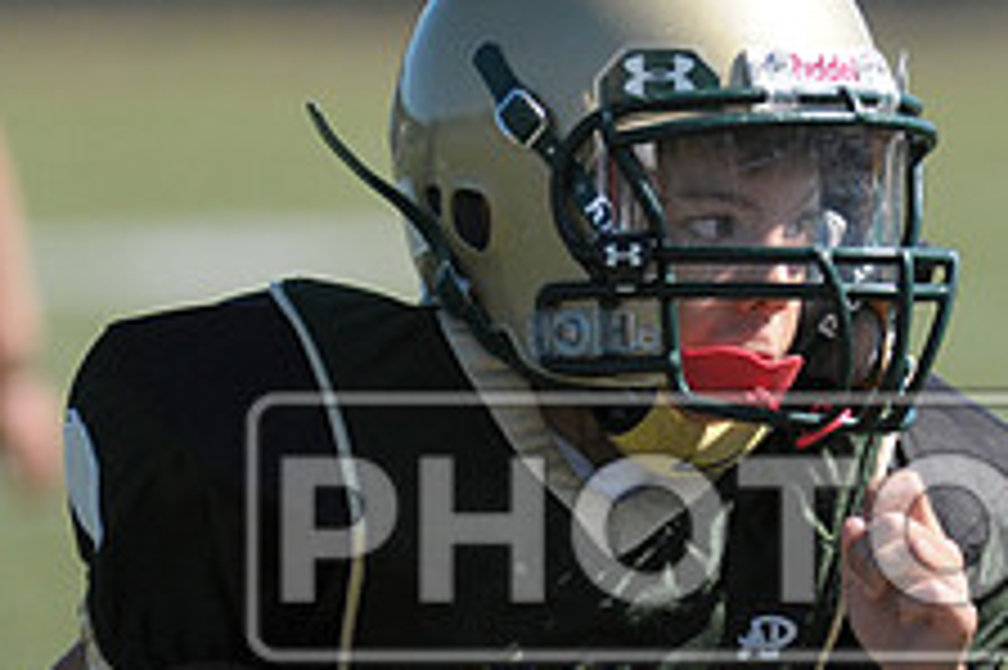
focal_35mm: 1008
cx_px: 783
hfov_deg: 2.0
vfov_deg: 1.4
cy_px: 560
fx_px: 28202
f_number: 4
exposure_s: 1/3200
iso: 640
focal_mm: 260
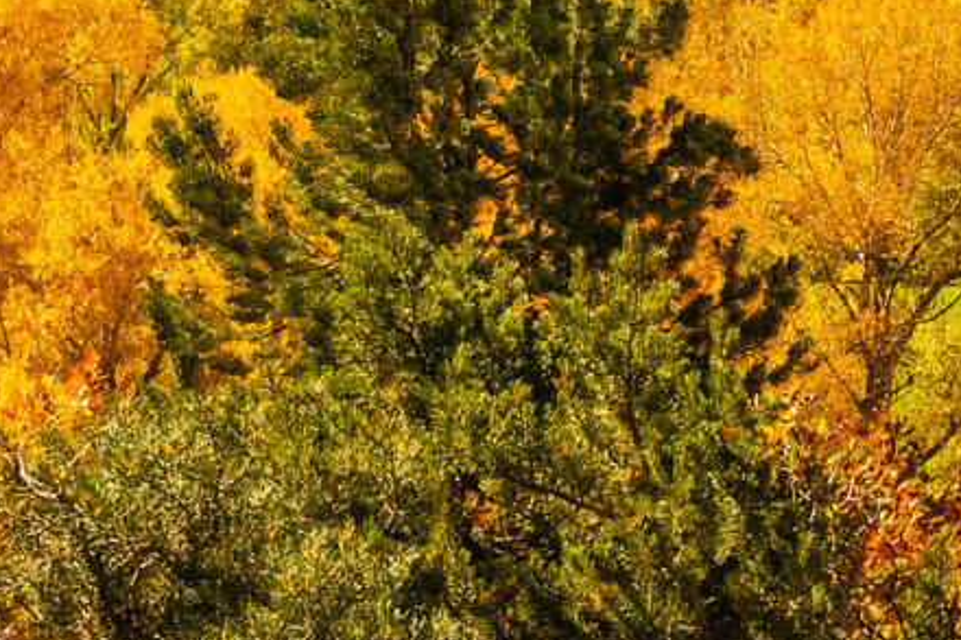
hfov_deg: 9.1
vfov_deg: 6.4
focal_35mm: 215
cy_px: -70
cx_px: 1749
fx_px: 5737
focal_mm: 35
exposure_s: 1/2500
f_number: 11
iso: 200
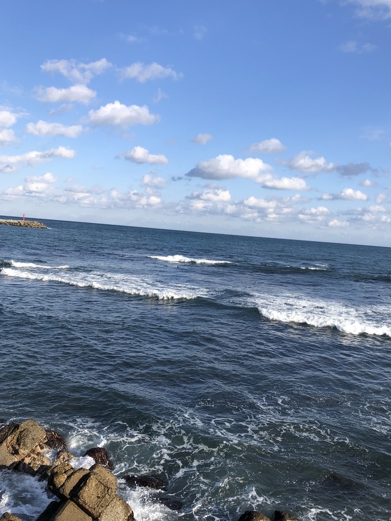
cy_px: 281
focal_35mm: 33
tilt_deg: -4.4
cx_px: 212
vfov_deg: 55.3
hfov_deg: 42.9
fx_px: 497
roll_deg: -4.5
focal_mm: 3.99
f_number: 1.8
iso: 20
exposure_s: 1/1715
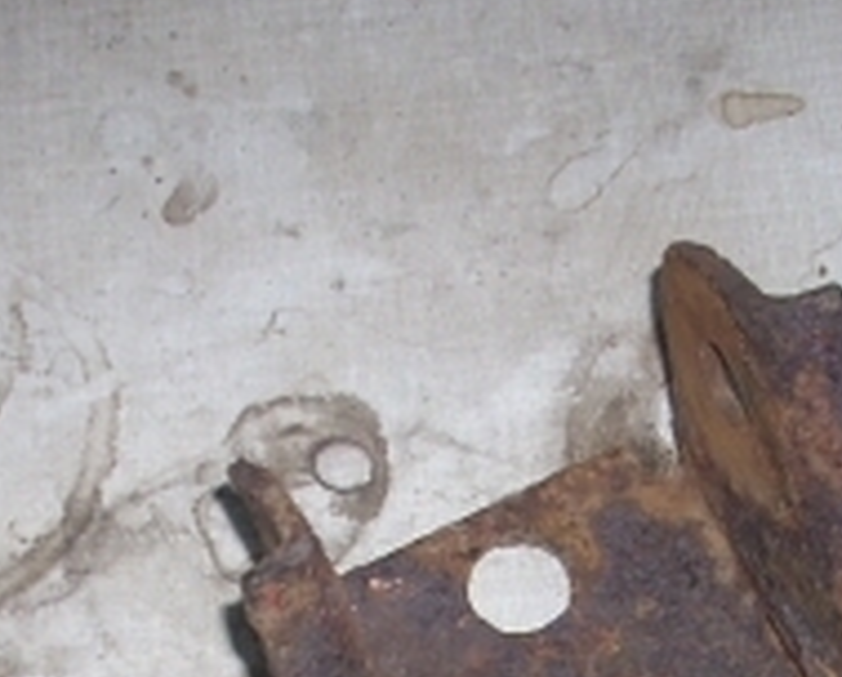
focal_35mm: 143
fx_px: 3571
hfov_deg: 13.4
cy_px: 924
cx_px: 557
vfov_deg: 10.6
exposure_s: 1/60
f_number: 2.8
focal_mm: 6.2
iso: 64
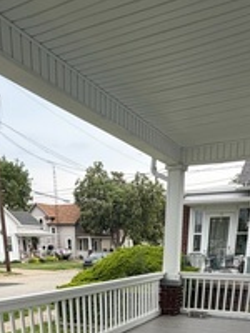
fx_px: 337
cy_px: 370
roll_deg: +0.2
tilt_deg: -20.4
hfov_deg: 40.7
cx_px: 126
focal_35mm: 35
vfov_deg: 41.5
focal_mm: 2.22
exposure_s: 1/388
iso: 50
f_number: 2.2
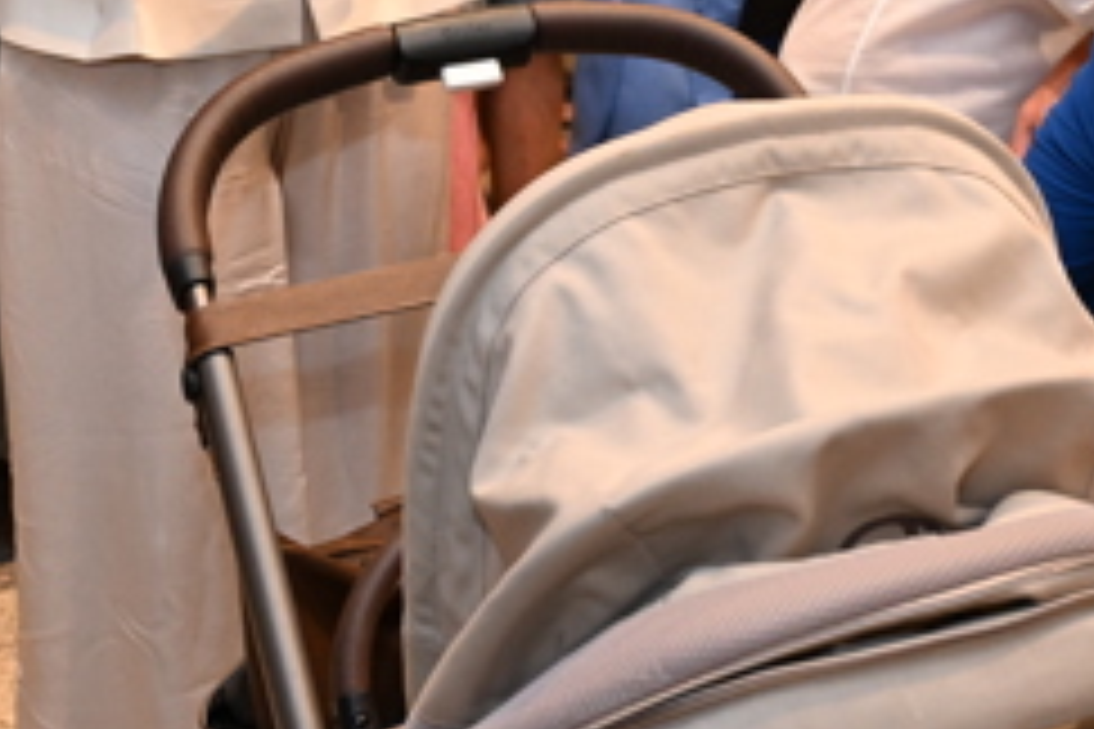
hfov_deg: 22.2
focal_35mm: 89
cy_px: -140
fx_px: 2717
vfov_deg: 14.8
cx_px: 977
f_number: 5
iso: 4000
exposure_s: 1/125
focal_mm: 31.5
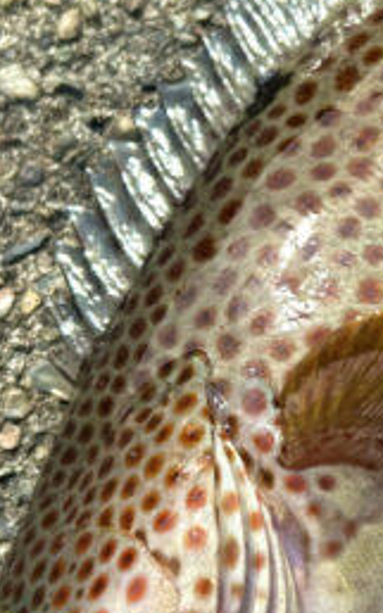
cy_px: 316
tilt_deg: -80.3
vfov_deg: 32.0
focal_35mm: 64
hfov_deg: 19.7
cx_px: 381
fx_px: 1070
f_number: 1.5
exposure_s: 1/2762
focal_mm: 5.7
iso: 50
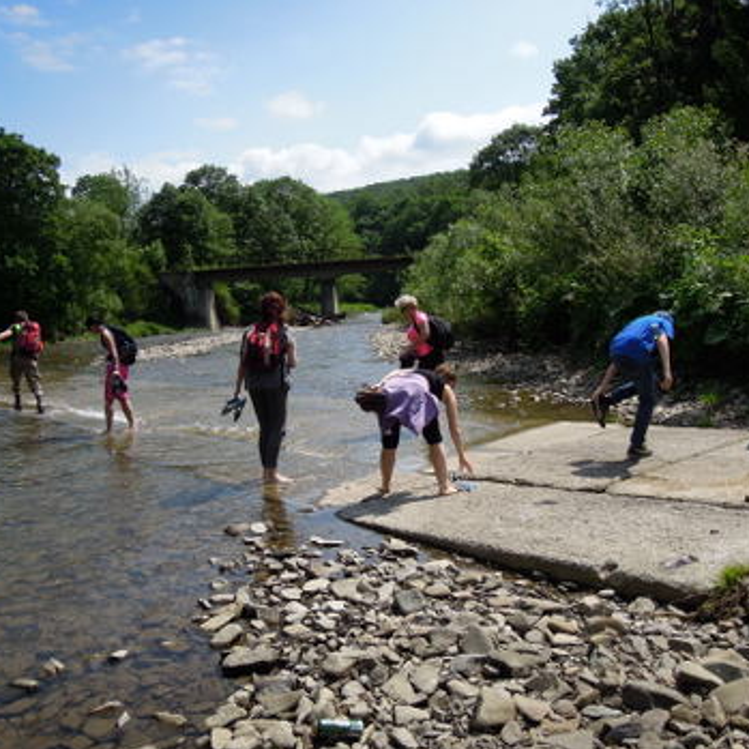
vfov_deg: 48.4
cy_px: 367
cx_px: 348
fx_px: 832
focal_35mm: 34
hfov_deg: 48.4
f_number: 3.5
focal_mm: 5
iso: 160
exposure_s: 1/1250
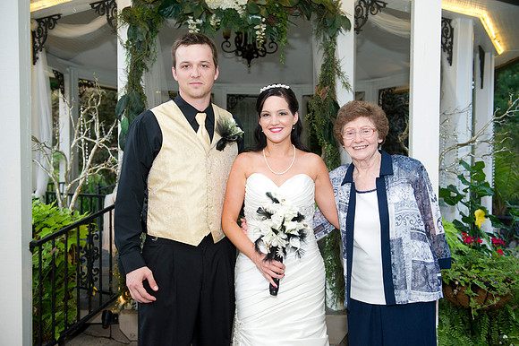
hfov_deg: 54.5
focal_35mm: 35
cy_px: 173
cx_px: 260
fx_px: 504
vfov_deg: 37.8
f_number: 3.5
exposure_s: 1/100
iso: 800
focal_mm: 35
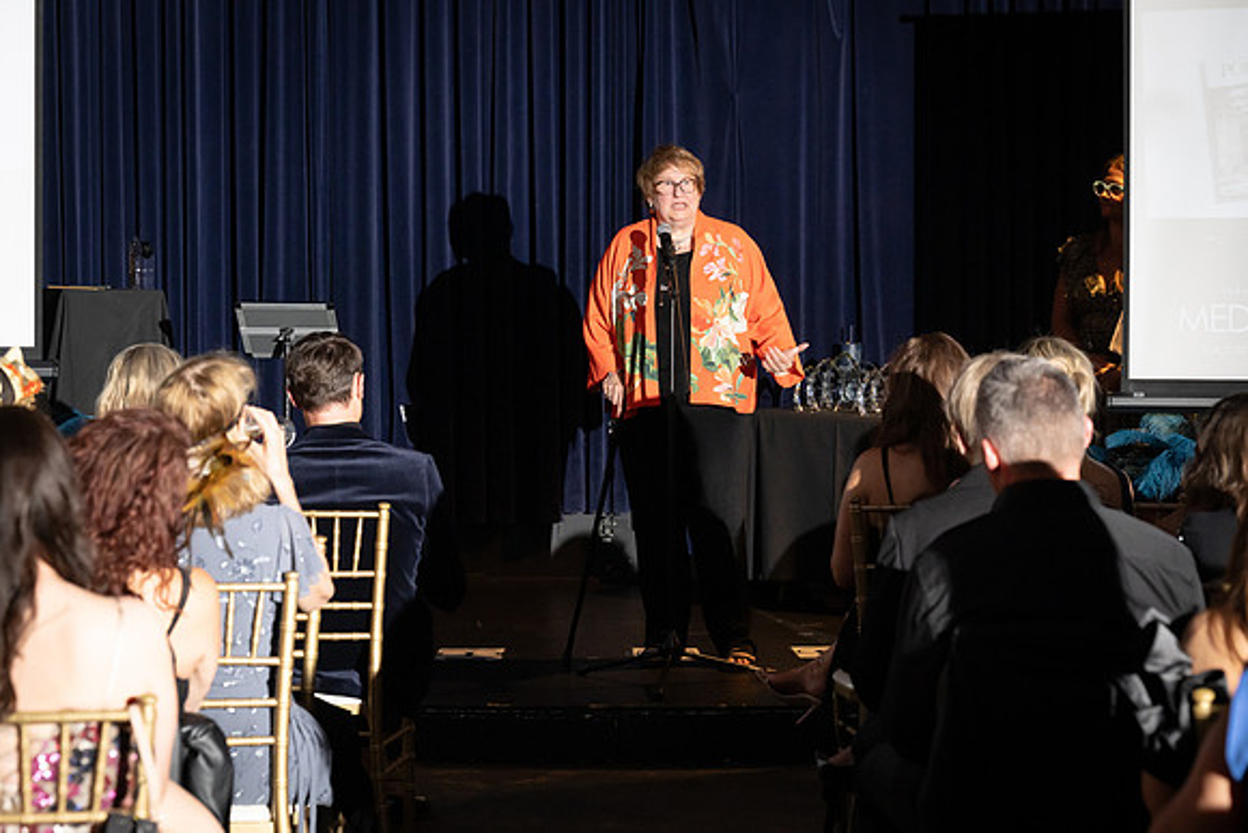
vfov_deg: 15.5
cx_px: 624
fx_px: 3051
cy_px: 416
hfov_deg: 23.1
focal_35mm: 88
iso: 2500
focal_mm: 88
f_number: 5
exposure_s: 1/200
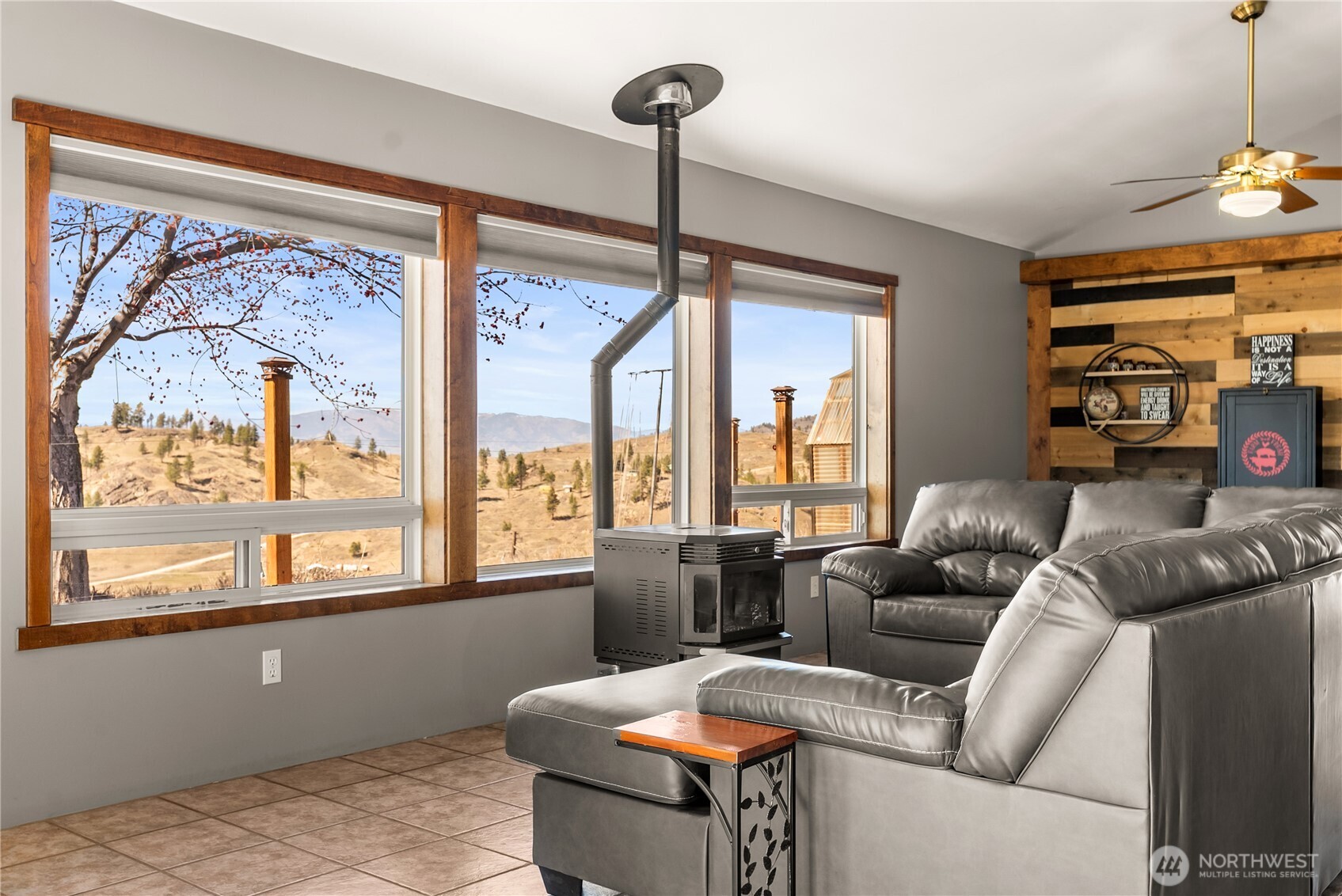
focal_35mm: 33
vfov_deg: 40.0
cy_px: 448
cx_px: 671
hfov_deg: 57.2
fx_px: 1231
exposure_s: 1/6
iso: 250
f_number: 7.1
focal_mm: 33
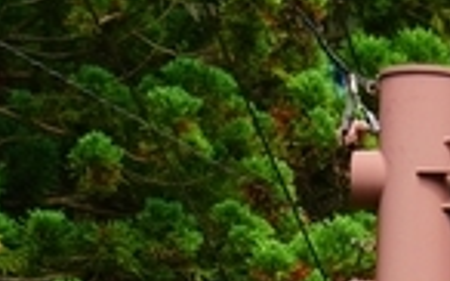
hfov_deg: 3.5
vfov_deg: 2.2
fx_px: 7206
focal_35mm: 588
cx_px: 1165
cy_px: 446
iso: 800
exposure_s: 1/500
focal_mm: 105
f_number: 8
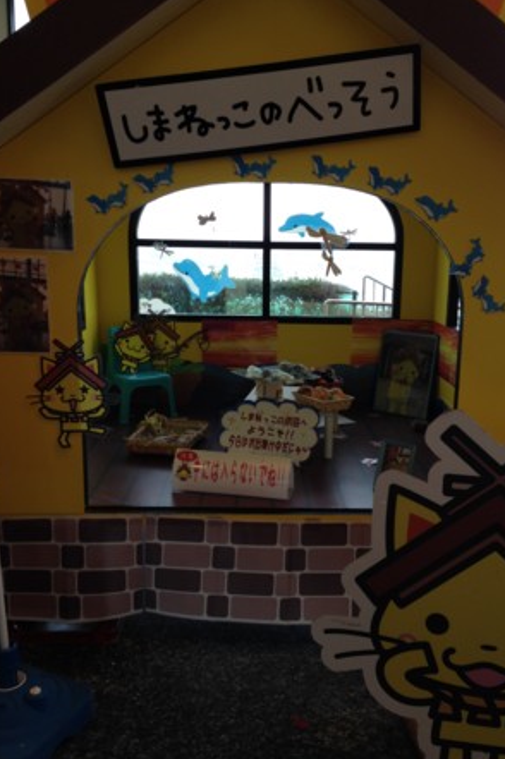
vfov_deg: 54.5
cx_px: 278
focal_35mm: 35
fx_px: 738
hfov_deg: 37.8
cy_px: 380
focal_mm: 4.12
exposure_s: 1/40
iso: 50
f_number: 2.4
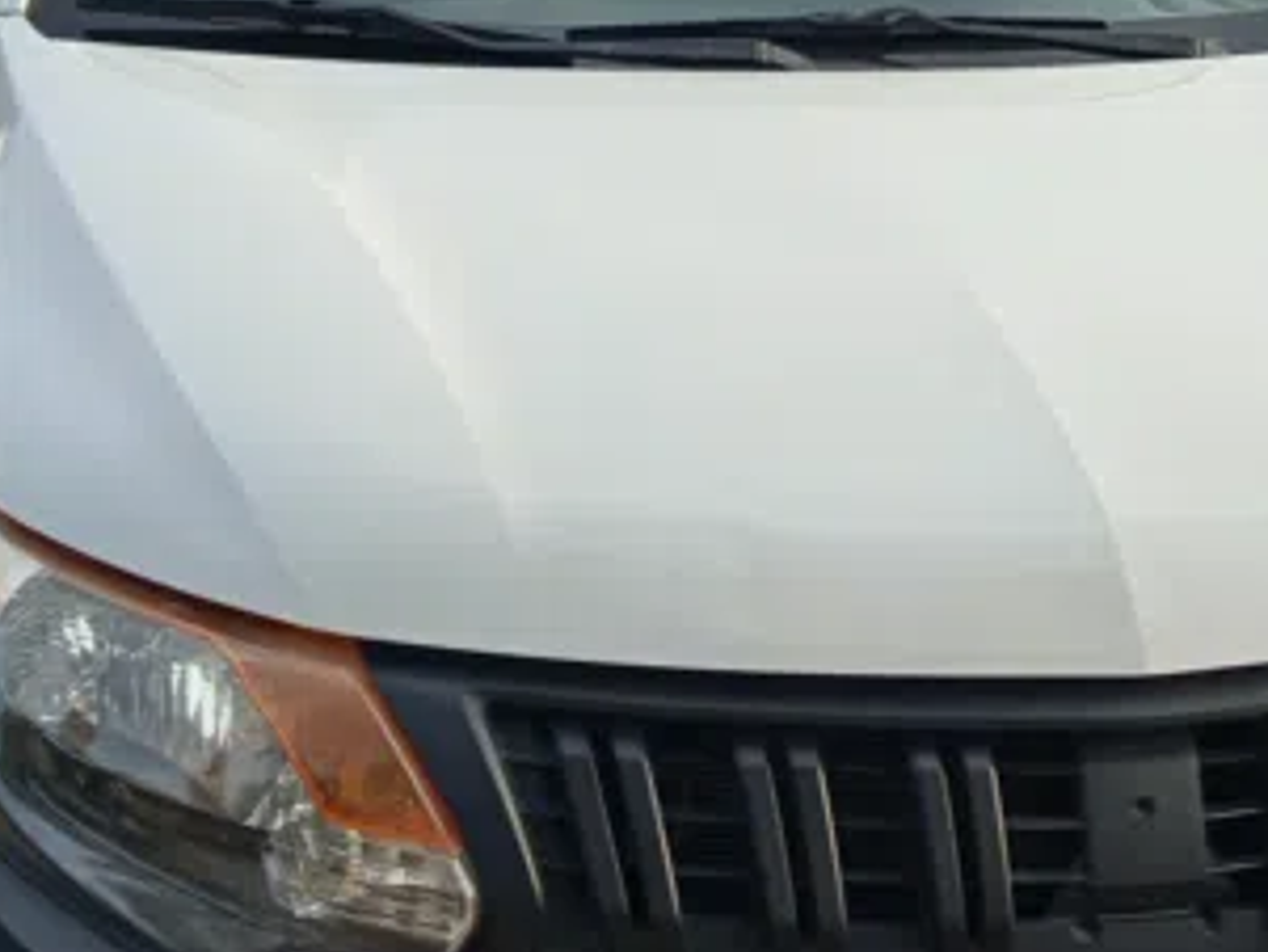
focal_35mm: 51
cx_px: 716
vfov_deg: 28.6
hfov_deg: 37.4
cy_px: 527
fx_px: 1869
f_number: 1.7
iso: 52
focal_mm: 5.24
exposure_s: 1/100
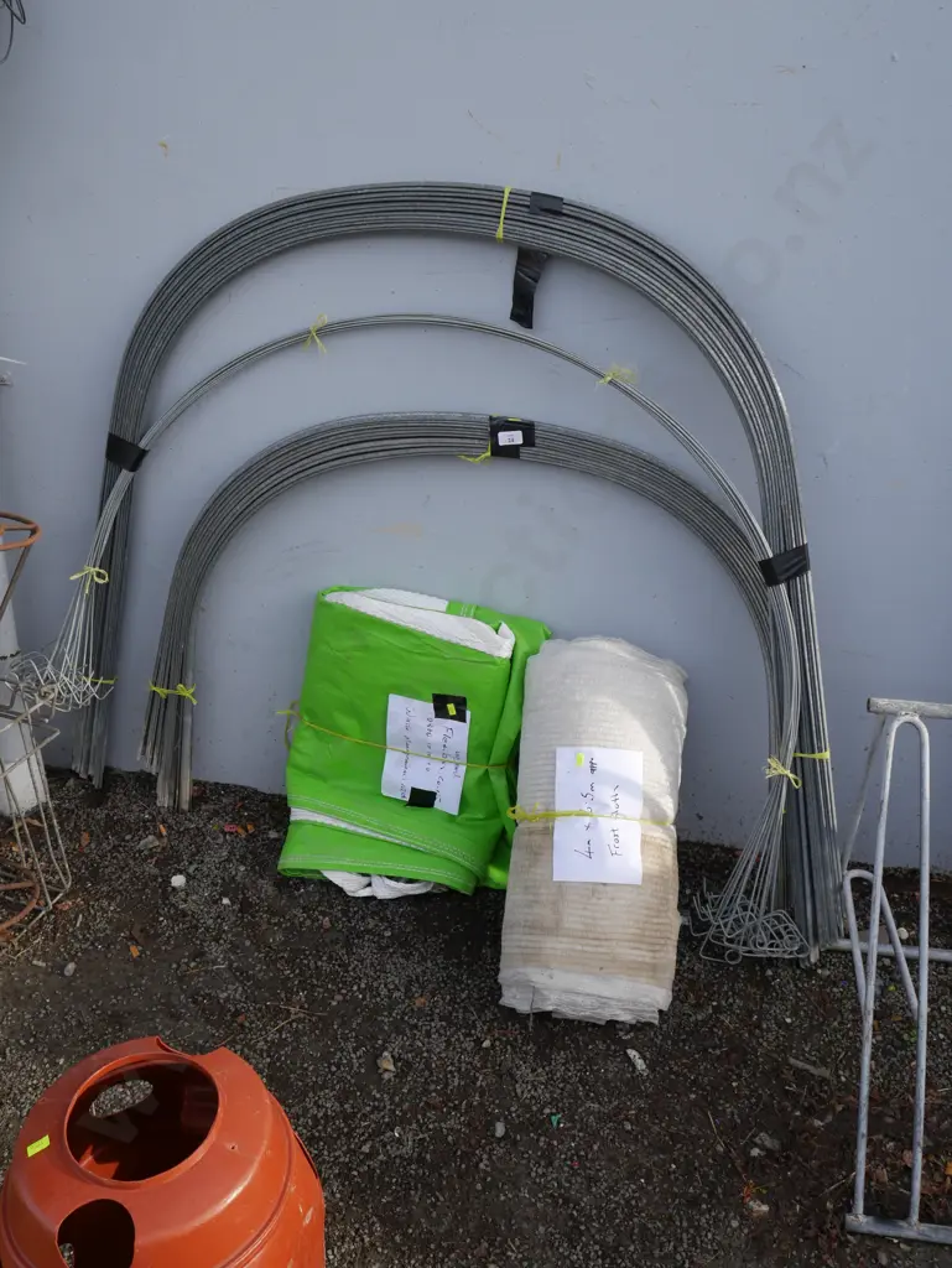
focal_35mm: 32
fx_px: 1172
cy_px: 634
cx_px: 476
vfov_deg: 56.8
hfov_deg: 44.2
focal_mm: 16
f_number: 5.6
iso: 200
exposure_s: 1/250
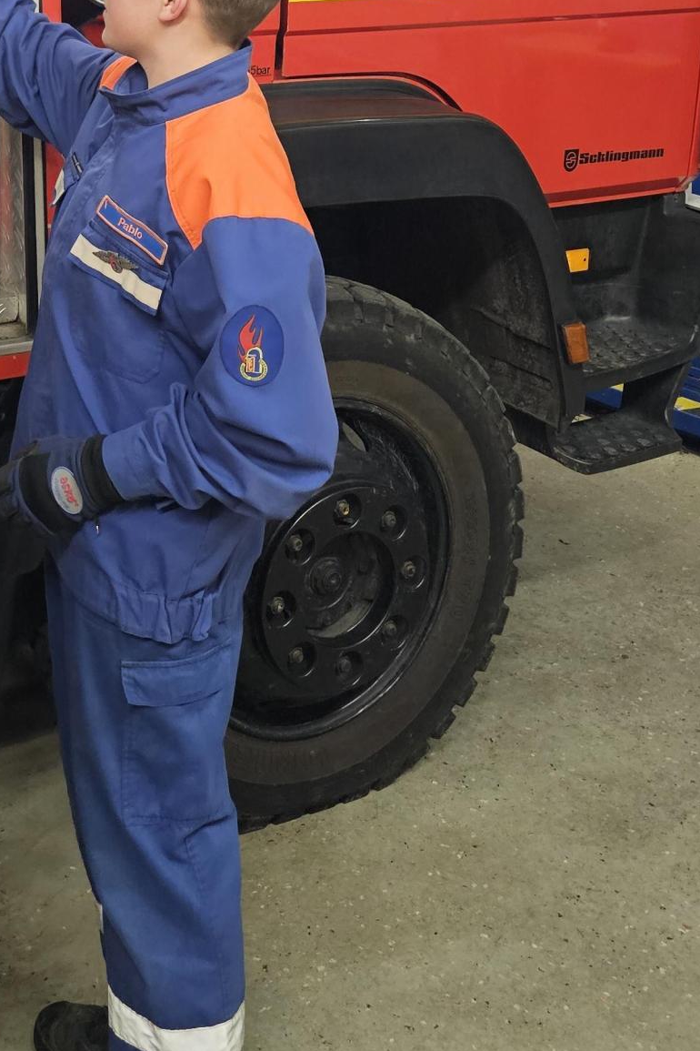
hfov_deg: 23.6
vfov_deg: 34.9
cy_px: 65
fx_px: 1546
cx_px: -112
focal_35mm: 53
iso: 800
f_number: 1.7
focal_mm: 6.3
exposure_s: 1/100
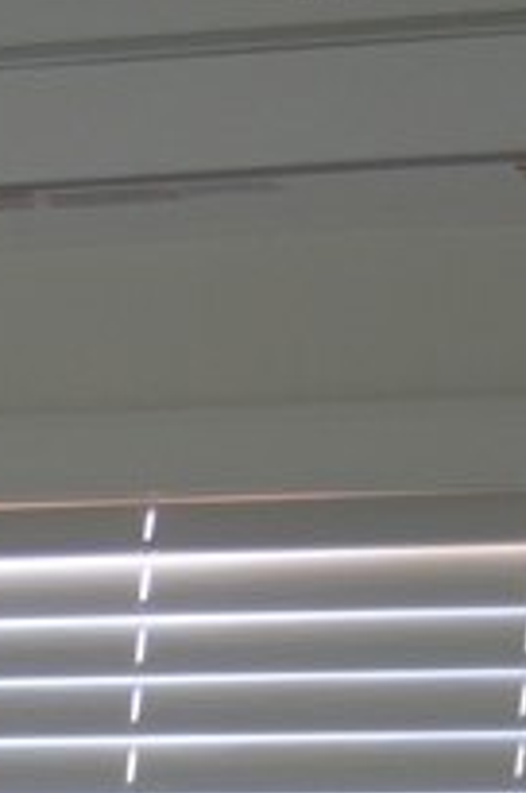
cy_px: 2075
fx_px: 4552
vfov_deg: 8.8
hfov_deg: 6.5
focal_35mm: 207
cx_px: -456
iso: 400
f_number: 4.2
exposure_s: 1/30
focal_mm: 26
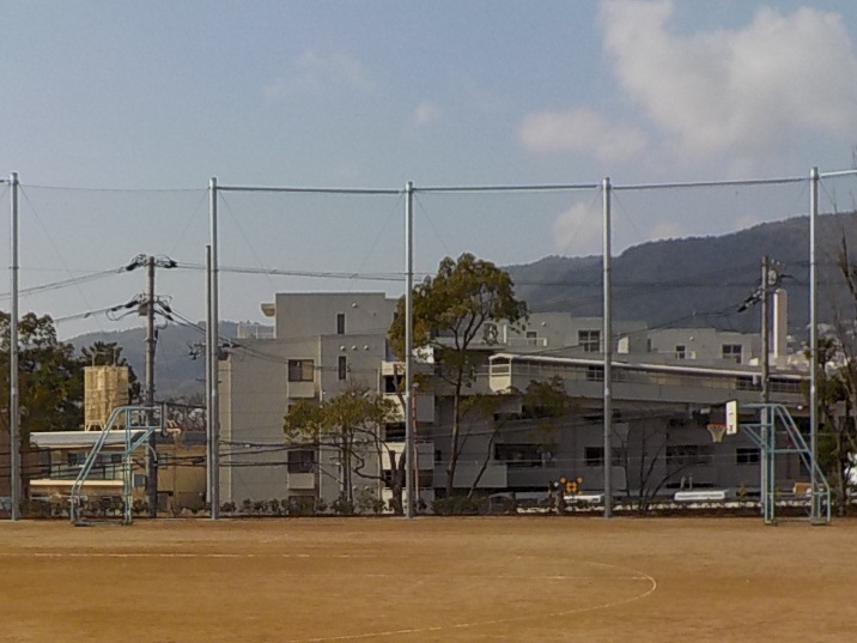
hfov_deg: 28.8
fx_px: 1659
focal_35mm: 67
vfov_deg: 21.7
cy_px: 498
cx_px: 297
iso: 125
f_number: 3.3
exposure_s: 1/2000
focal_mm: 4.1
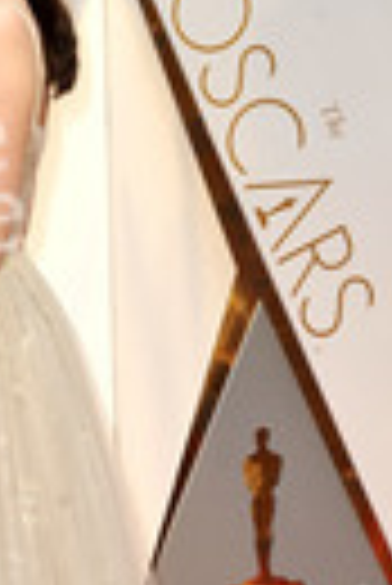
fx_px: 3518
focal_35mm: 216
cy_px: 450
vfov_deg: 9.5
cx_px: -74
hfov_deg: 6.3
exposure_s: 1/250
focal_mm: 70
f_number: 7.1
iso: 1000
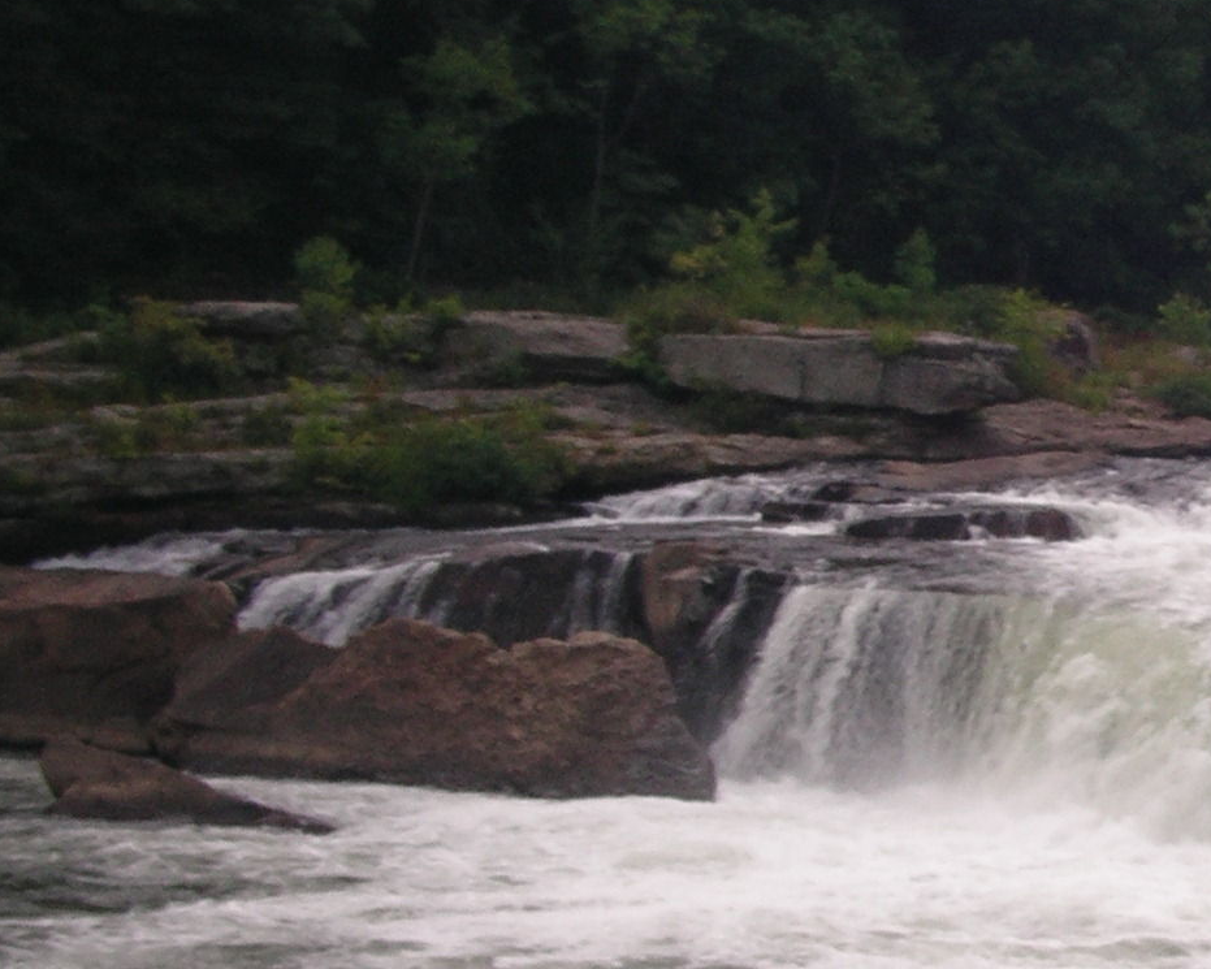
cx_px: 1401
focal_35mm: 127
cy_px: 594
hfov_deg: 14.7
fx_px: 4552
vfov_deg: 12.1
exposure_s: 1/80
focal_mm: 8.2
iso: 50
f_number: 7.7
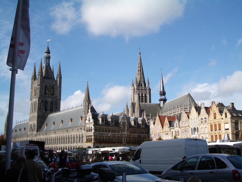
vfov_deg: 35.1
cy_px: 91
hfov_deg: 45.8
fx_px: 287
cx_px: 121
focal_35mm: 41
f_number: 4.6
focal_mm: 6.8
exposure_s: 1/500
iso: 80
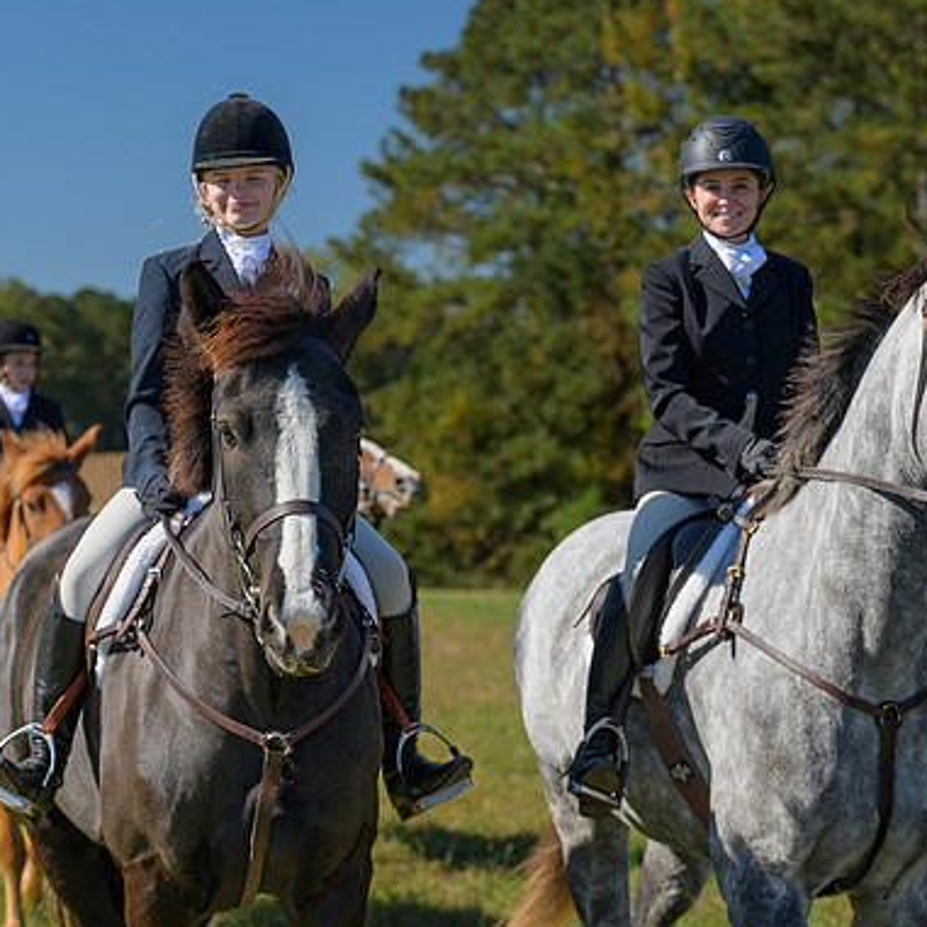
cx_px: 431
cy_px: 448
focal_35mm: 109
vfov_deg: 16.0
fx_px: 3302
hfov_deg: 16.0
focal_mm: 70
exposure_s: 1/1000
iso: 200
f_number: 4
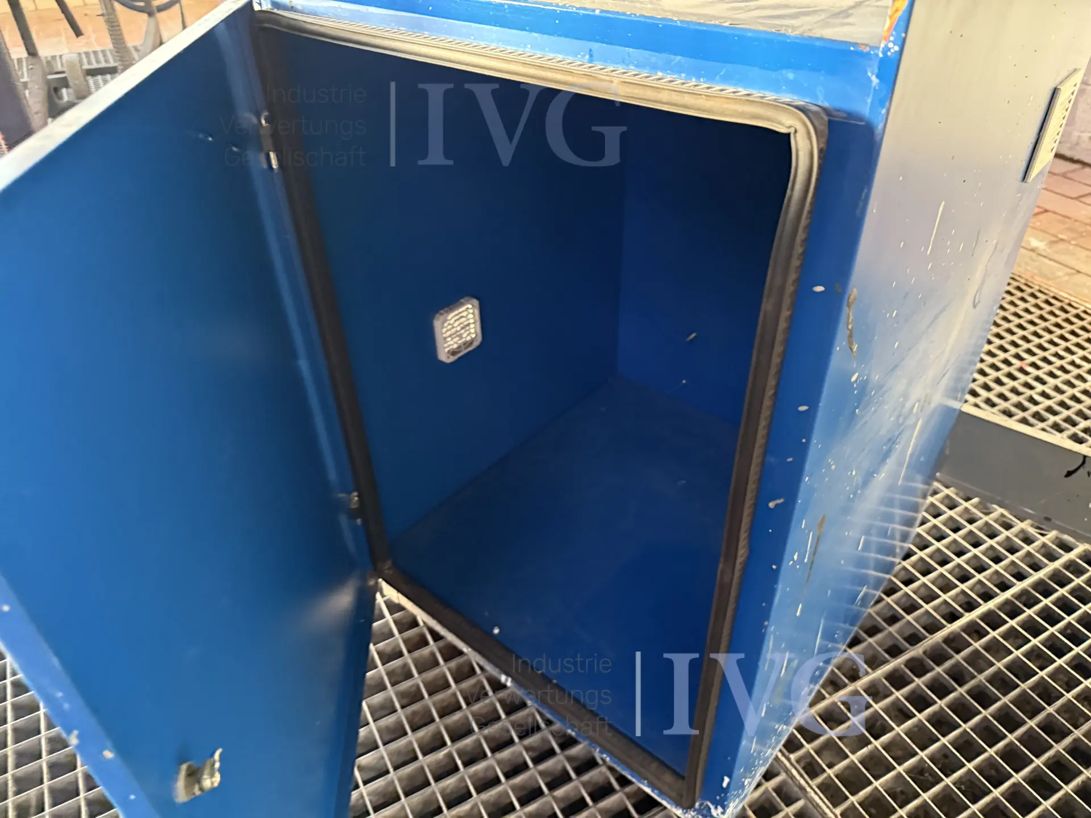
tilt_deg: -31.1
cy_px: 409
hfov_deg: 71.6
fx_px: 756
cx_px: 546
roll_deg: +2.3
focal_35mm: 24
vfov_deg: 56.8
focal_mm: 6.76
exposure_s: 1/40
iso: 1000
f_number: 1.78
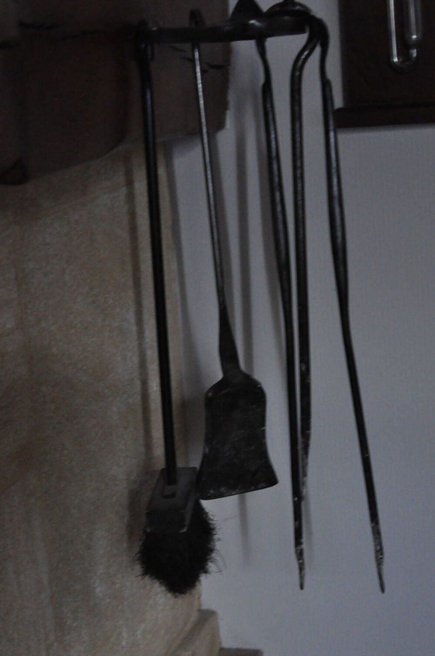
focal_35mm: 75
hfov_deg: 18.1
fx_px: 1363
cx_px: 218
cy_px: 328
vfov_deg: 27.0
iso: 3200
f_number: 6.3
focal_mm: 50
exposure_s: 1/20
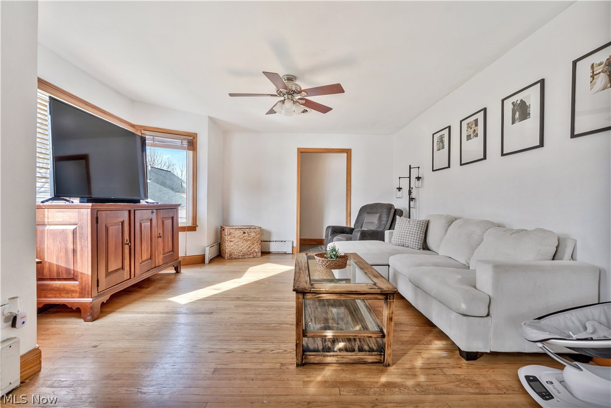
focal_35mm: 16
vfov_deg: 73.7
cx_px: 306
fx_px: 272
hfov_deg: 96.7
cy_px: 204
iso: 400
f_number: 4
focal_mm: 16
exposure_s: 1/60
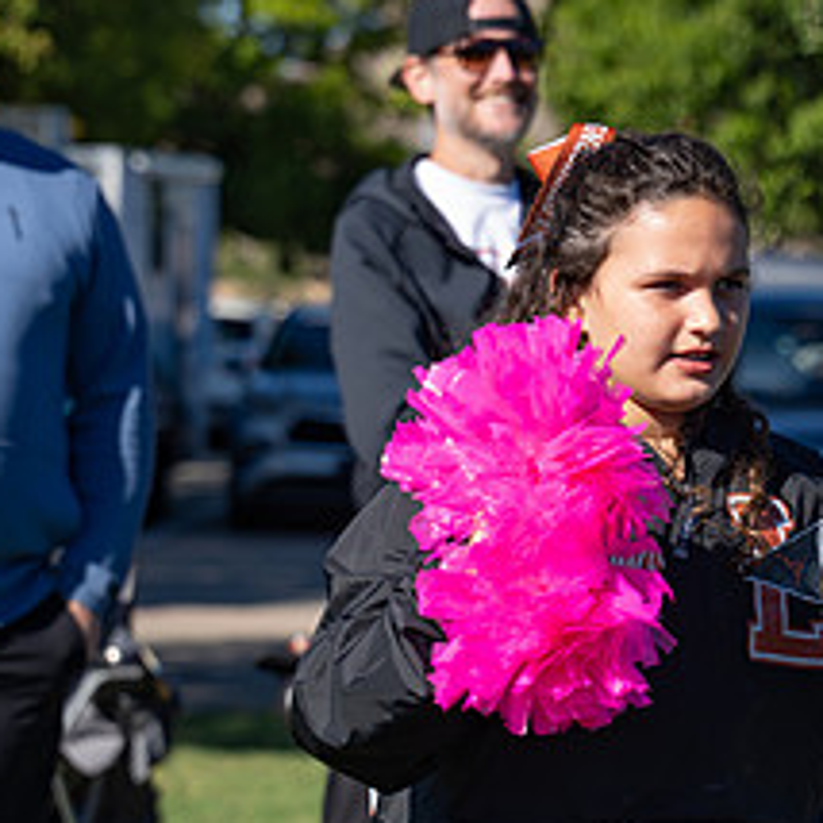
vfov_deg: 10.3
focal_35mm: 170
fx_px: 4573
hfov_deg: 10.2
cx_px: 748
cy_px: 410
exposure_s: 1/4000
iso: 250
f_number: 2.8
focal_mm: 57.1
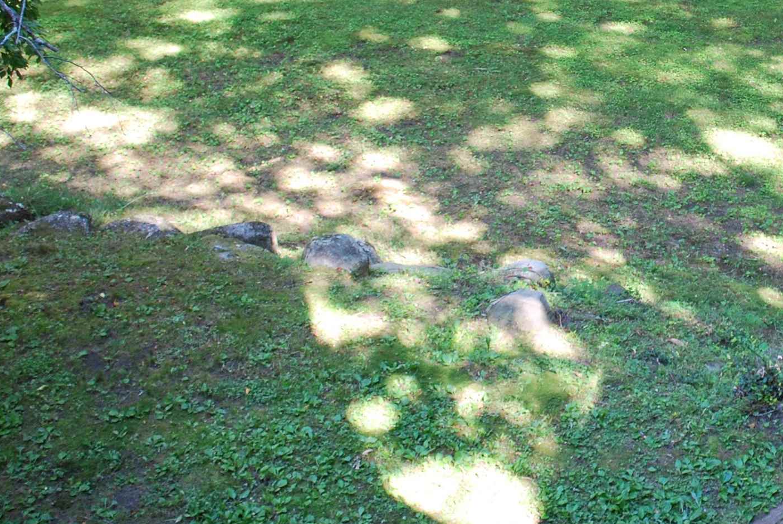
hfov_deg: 32.5
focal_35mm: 59
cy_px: 136
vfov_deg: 22.8
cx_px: 674
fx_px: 1285
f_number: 3.5
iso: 250
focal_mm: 18
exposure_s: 1/60
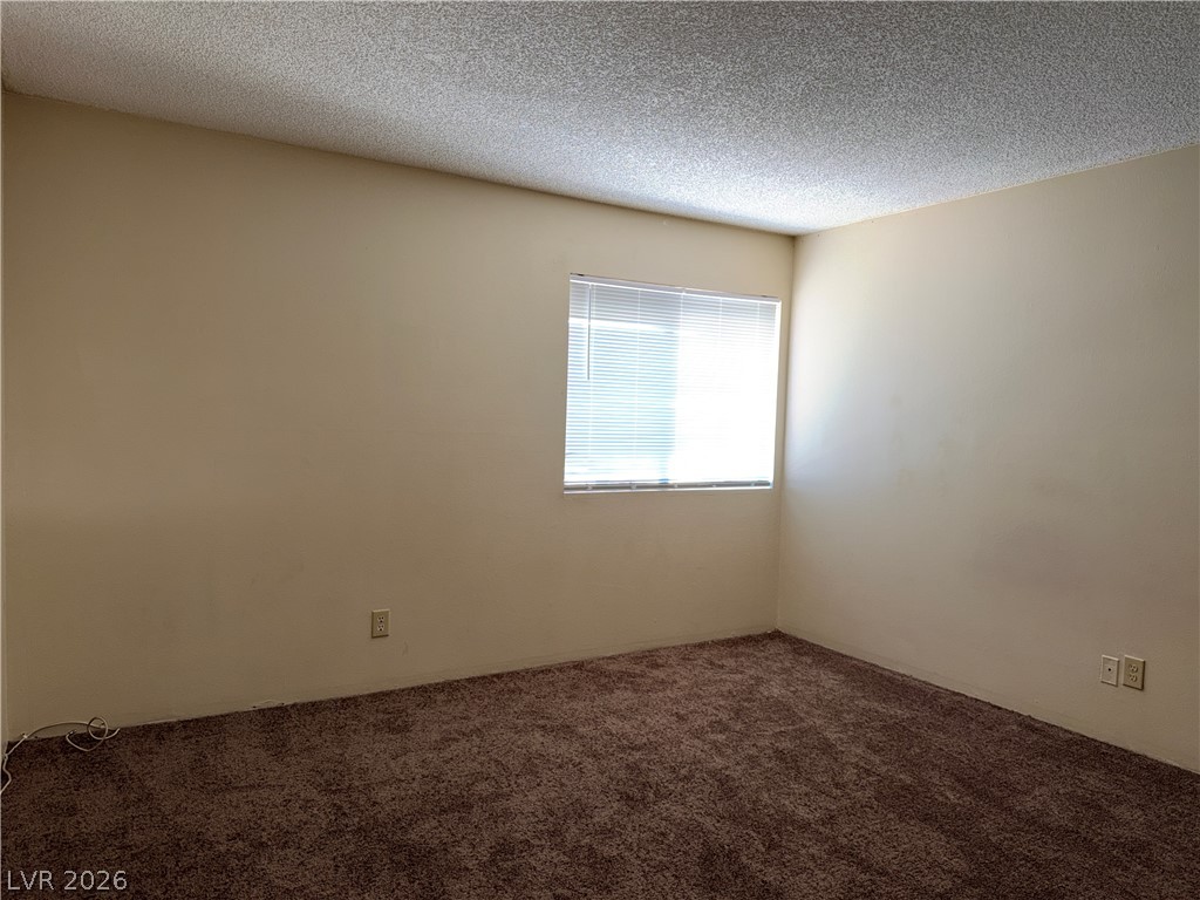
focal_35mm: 24
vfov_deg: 56.8
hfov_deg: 71.6
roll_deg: -1.8
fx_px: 832
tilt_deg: -2.5
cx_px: 600
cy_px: 450
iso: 64
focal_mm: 6.76
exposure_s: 1/26
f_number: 1.78
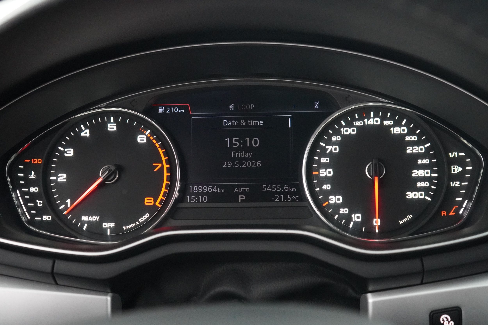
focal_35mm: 42
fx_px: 569
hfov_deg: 46.4
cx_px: 244
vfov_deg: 31.9
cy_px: 162
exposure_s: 1/20
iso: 6400
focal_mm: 28
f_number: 3.5
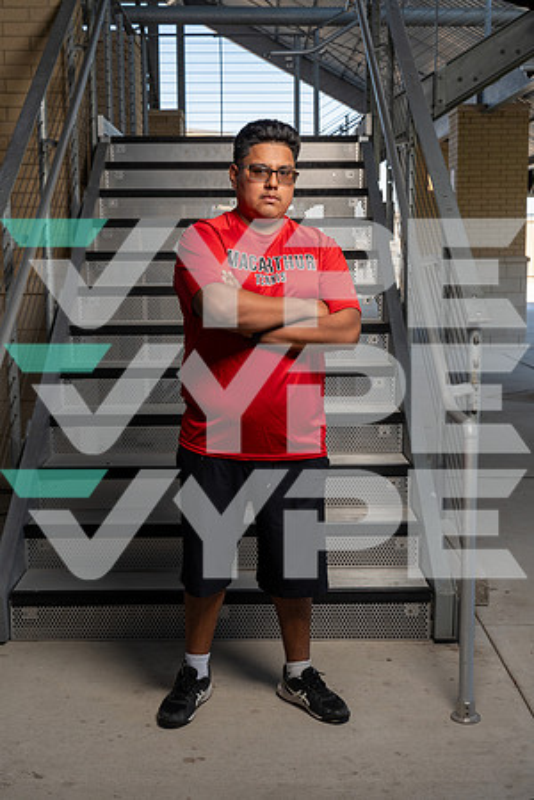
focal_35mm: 48
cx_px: 267
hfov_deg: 28.1
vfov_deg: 41.1
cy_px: 400
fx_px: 1068
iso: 250
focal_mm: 48
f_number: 8
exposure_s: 1/250
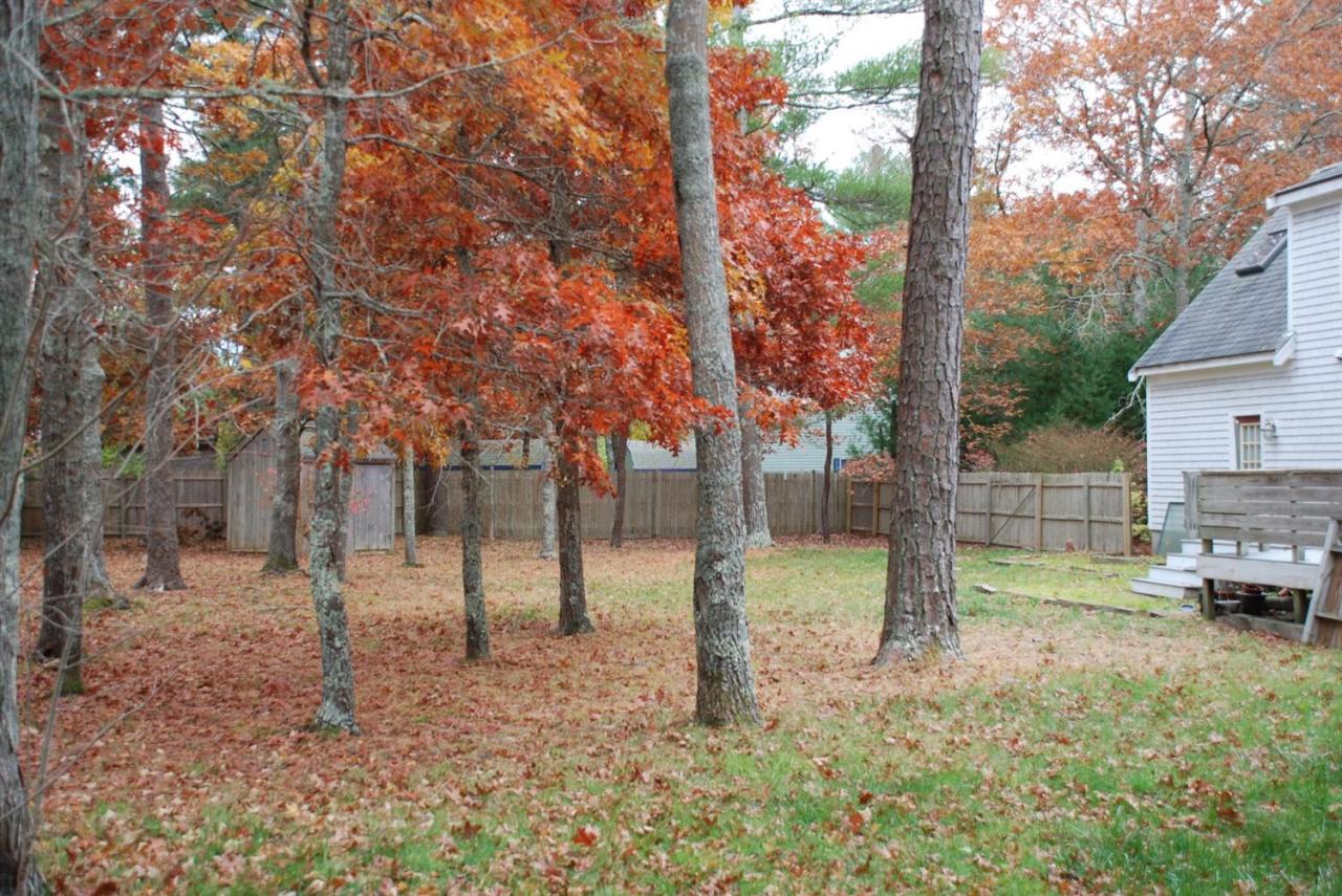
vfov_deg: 31.9
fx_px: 1566
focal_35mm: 42
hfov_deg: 46.4
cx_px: 671
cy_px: 448
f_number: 4.5
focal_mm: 28
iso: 200
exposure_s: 1/80
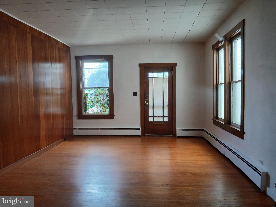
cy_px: 104
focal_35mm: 26
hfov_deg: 67.3
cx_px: 138
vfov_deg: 53.1
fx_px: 207
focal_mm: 3.98
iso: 125
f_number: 1.8
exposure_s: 1/60
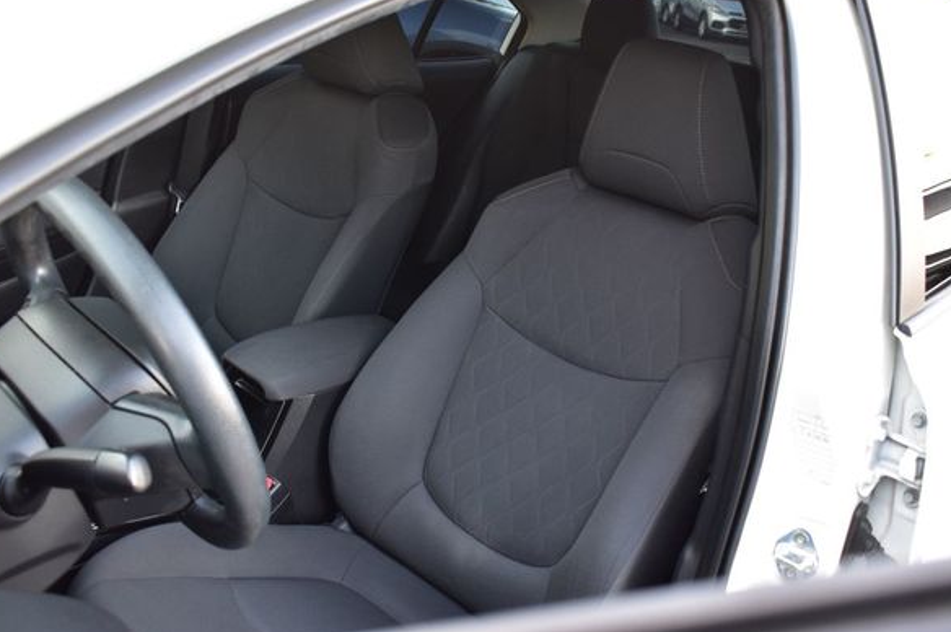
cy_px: 298
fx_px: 912
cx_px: 500
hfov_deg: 55.1
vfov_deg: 38.2
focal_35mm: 35
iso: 450
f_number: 6.3
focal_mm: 21
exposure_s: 1/15
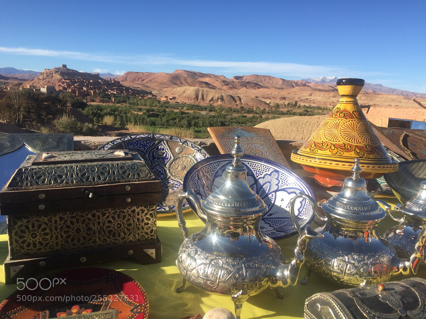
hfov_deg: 61.7
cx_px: 213
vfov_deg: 48.2
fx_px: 357
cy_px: 160
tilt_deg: -10.5
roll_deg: -4.8
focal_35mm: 29
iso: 32
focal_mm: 4.15
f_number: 2.2
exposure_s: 1/1522
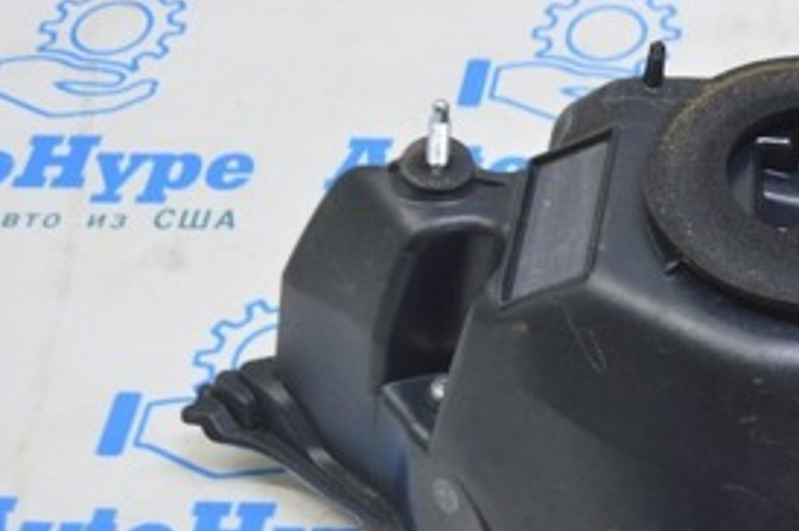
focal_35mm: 98
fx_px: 2172
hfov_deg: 19.7
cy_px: 226
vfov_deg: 13.9
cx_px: 930
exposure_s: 1/20
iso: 400
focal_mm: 28
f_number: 5.6
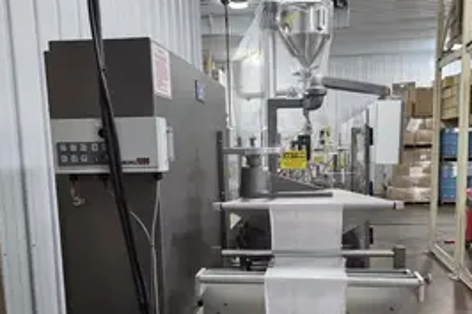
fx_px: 472
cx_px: 261
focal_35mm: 36
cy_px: 211
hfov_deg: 53.1
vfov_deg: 36.4
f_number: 1.7
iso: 200
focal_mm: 6.3
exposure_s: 1/120
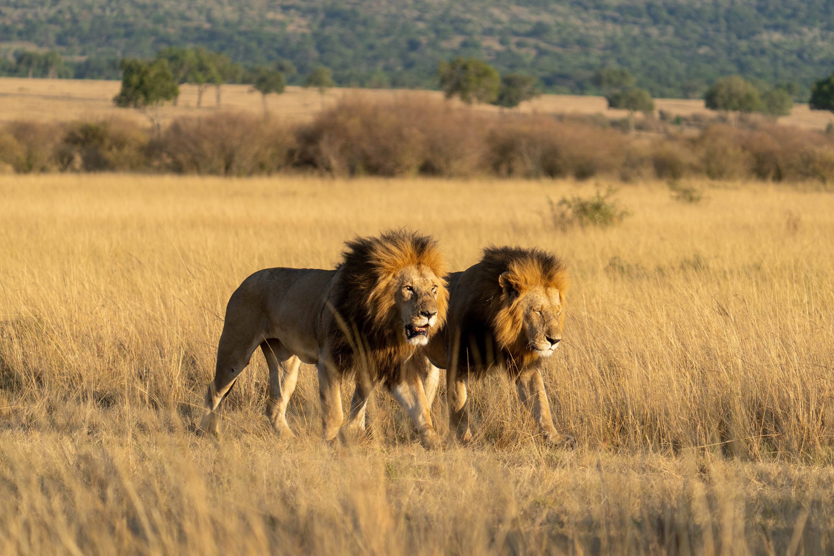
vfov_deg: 5.3
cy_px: 194
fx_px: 6034
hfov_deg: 7.9
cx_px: 472
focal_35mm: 261
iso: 320
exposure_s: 1/1000
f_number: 5.6
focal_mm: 200
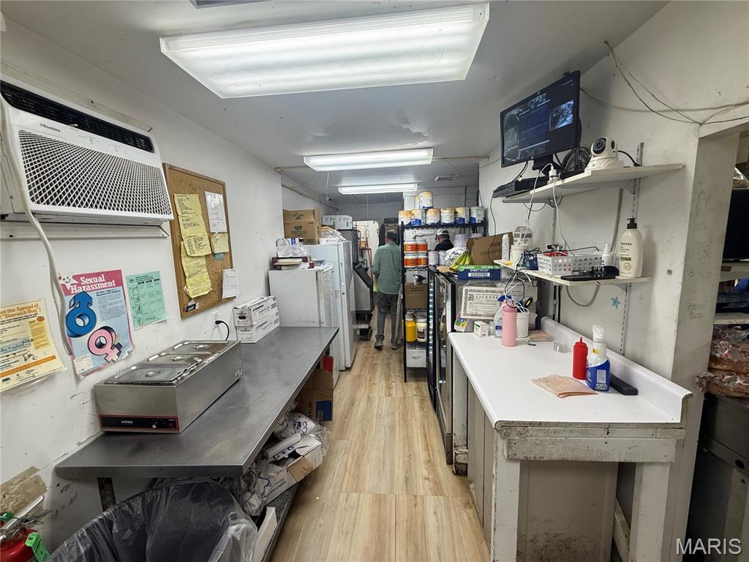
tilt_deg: -7.7
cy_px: 281
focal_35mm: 14
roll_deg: +1.7
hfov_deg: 102.1
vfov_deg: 85.7
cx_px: 374
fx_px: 303
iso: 125
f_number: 2.2
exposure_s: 1/137
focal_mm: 2.22
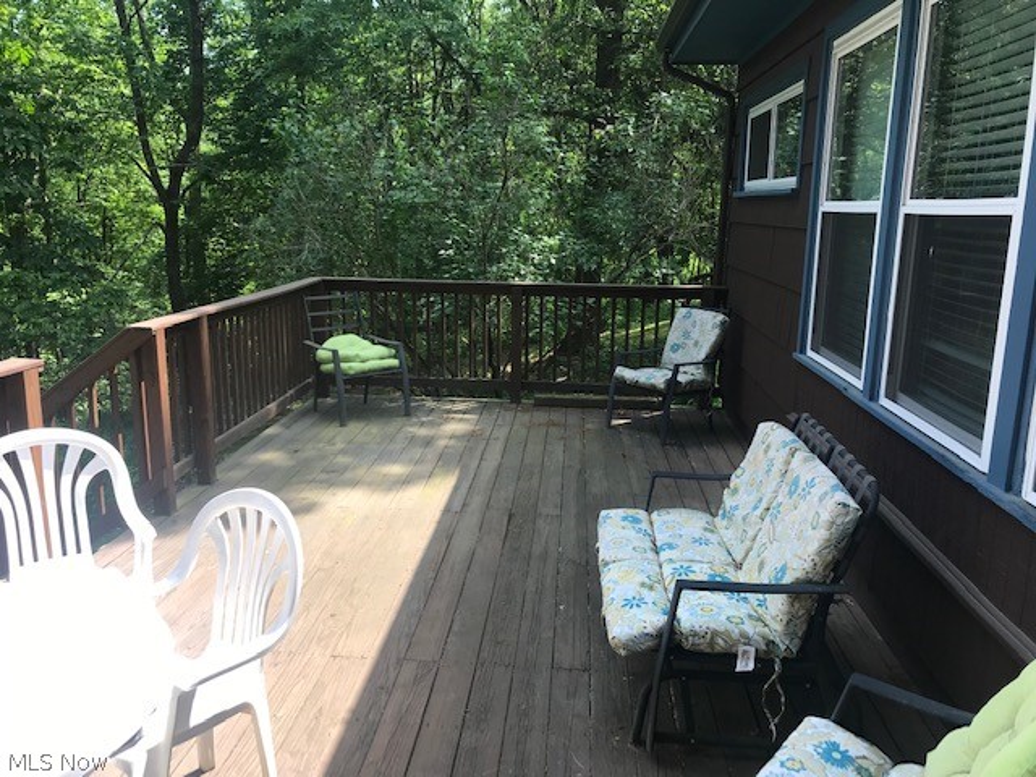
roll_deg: -1.2
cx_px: 518
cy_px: 388
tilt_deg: -12.2
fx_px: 838
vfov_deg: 49.7
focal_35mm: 28
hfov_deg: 63.4
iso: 20
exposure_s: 1/556
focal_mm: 3.99
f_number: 1.8
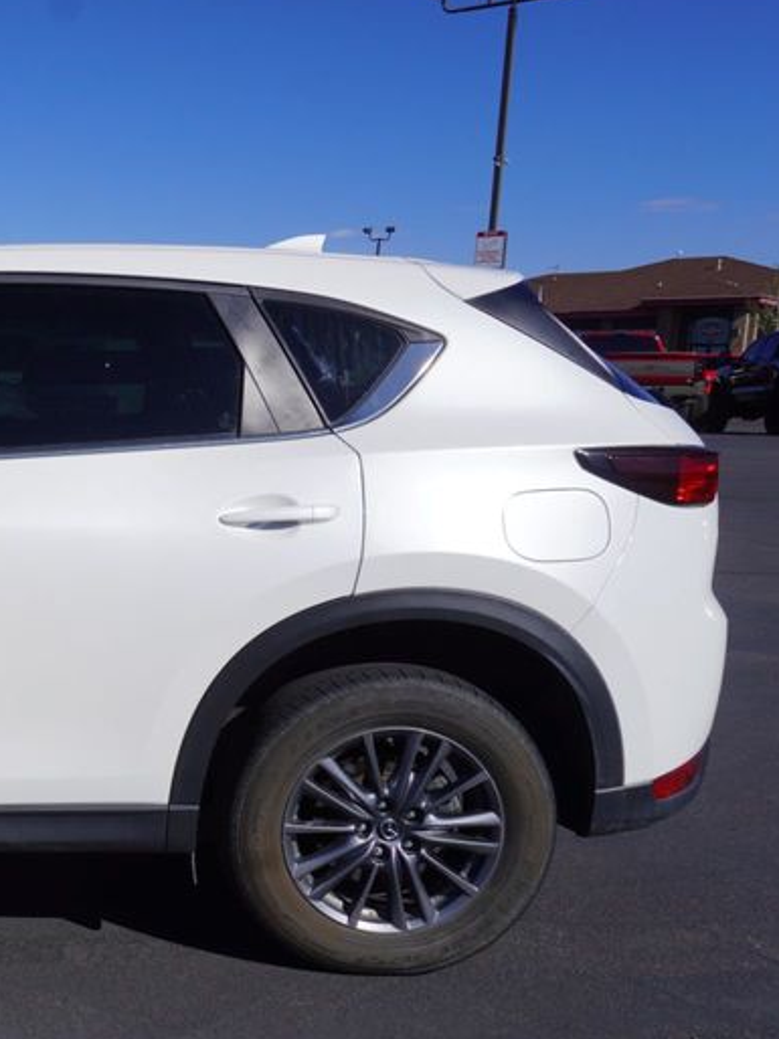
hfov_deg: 27.0
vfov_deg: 41.0
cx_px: -204
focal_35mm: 46
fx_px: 1381
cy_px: 633
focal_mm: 16
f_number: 10
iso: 100
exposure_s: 1/400
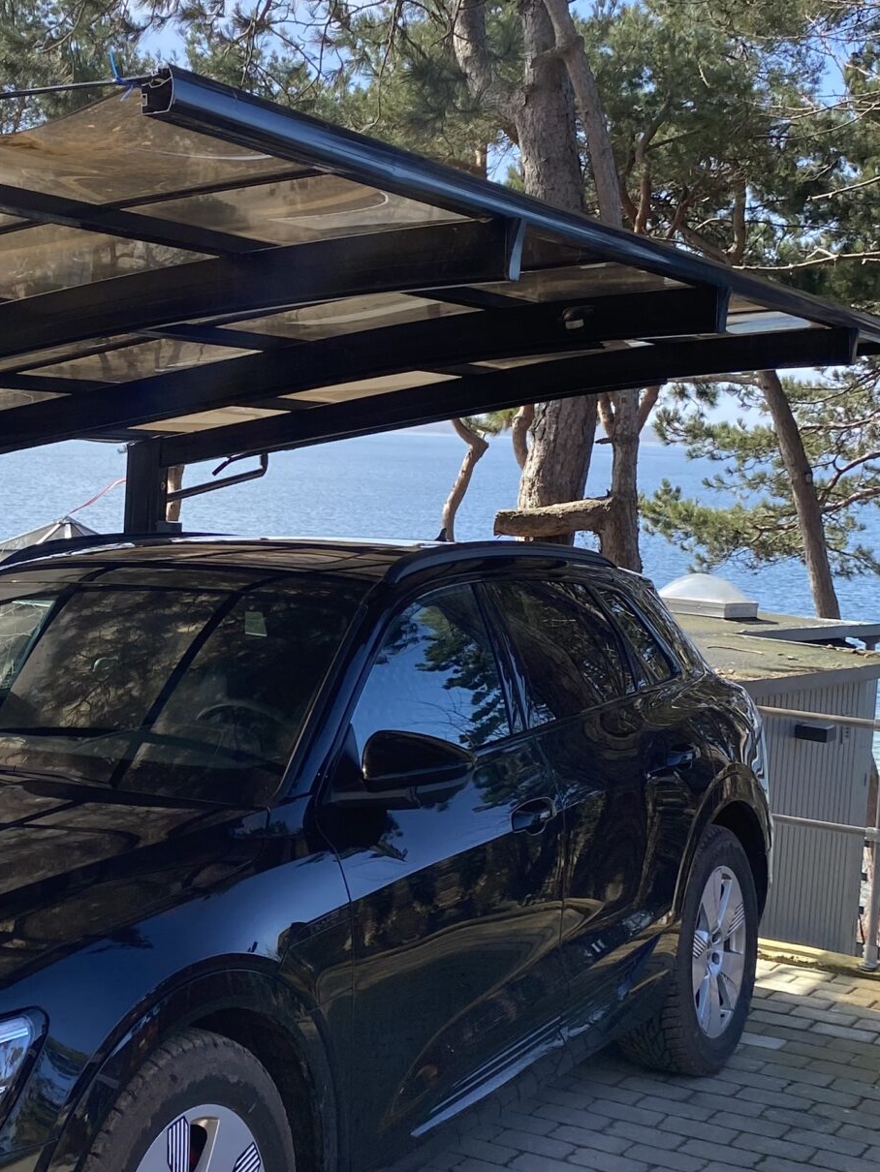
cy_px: 593
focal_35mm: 55
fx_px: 1864
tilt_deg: -1.8
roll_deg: -2.8
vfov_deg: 34.9
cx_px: 113
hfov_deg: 25.8
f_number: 1.8
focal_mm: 4.25
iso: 32
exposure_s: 1/871
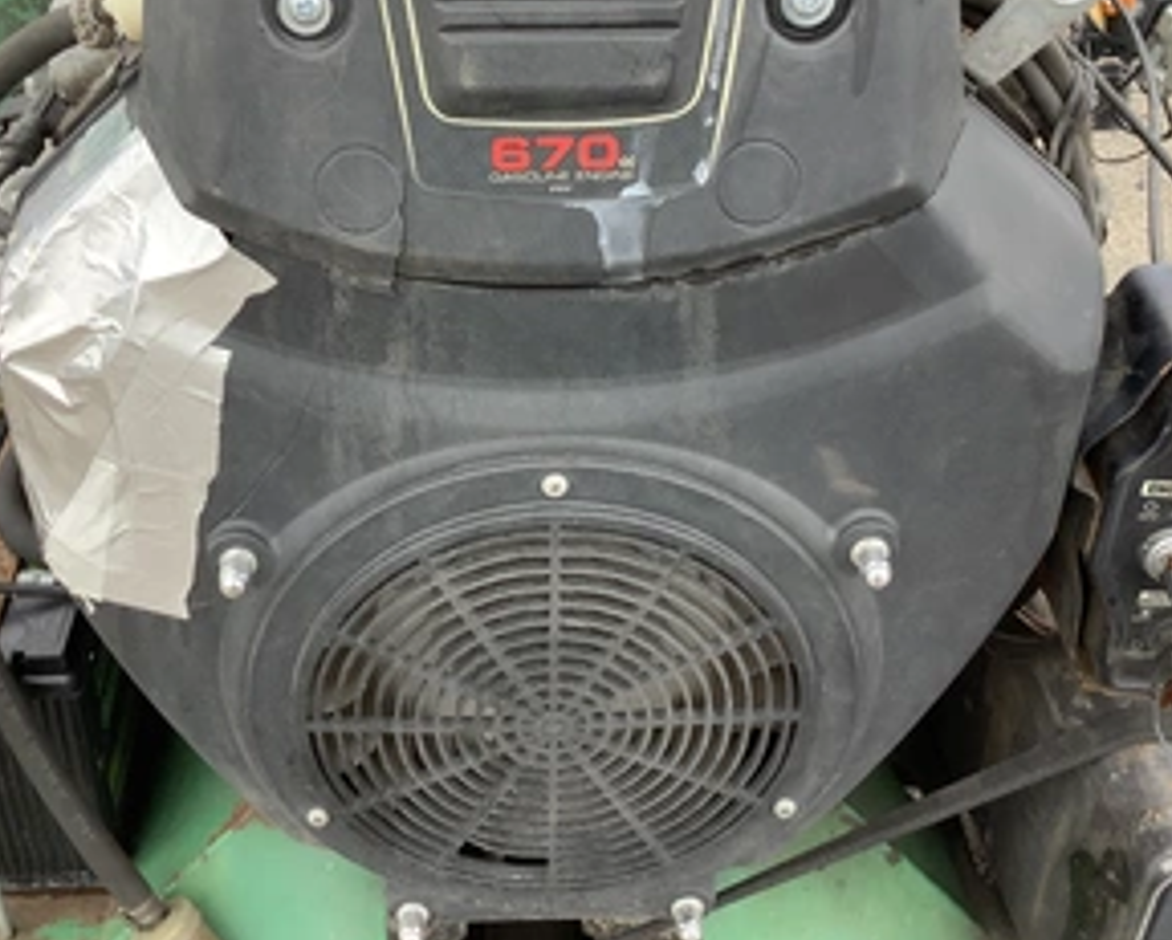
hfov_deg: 43.7
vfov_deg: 35.6
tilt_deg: -39.2
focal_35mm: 42
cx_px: 509
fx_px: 1458
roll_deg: -1.5
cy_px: 366
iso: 64
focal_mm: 3.3
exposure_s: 1/120
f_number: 2.4
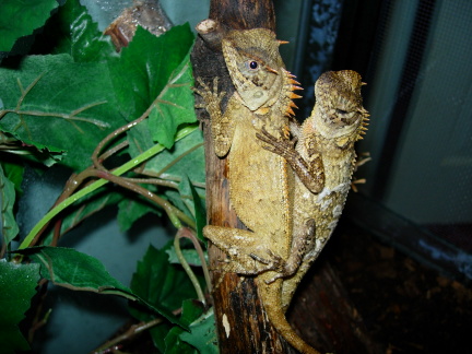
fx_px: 518
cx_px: 236
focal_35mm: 38
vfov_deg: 37.7
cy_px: 177
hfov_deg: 49.0
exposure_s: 1/64
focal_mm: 7.8
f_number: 2.8
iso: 79
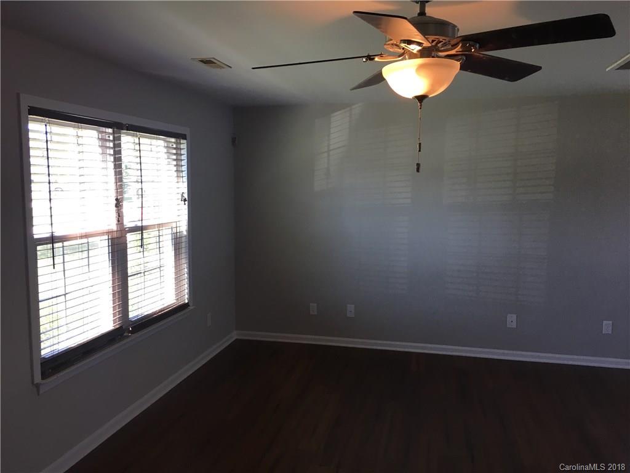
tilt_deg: -4.3
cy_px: 236
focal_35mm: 29
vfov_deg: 48.2
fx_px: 528
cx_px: 315
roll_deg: -0.1
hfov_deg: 61.7
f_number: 2.2
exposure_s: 1/30
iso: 25
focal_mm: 4.15
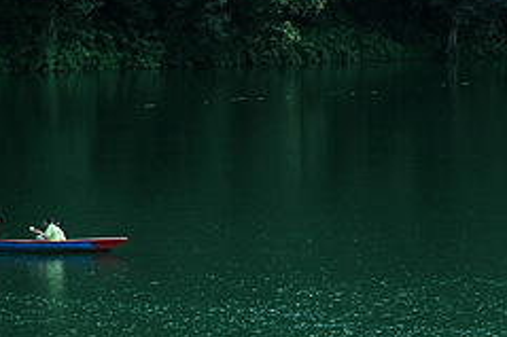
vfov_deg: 4.5
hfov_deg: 6.7
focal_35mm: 307
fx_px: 4320
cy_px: 444
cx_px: 316
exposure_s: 1/60
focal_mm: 70
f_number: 5.6
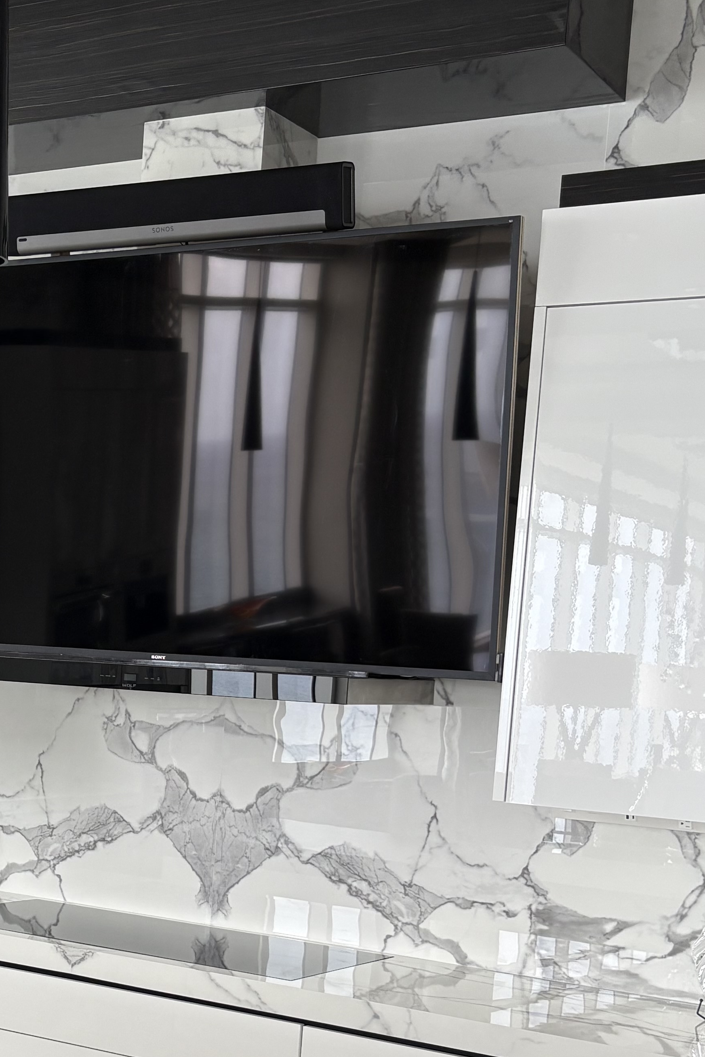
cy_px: 781
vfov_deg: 33.3
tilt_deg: -3.4
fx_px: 1733
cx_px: 87
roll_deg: -3.7
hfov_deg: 22.5
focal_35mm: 59
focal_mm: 5.96
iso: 64
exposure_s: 1/121
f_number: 1.6
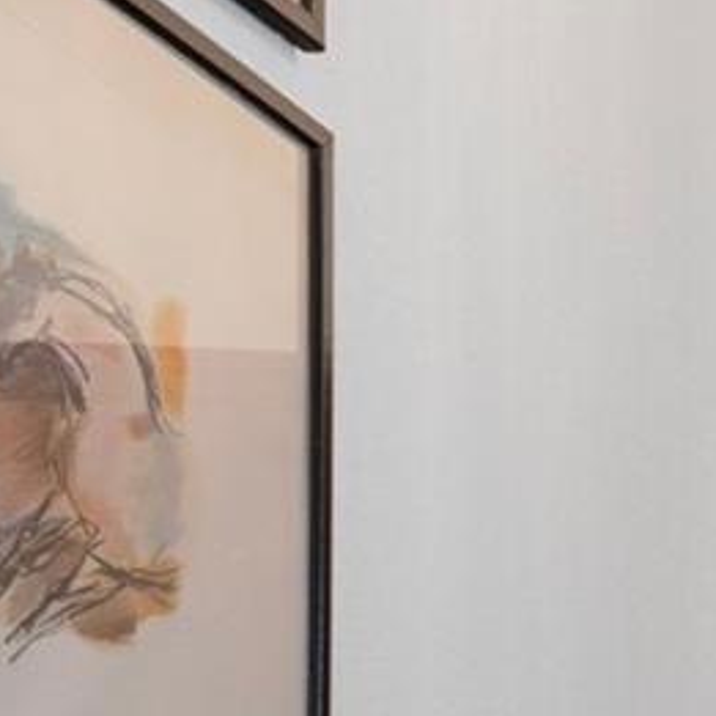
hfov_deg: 13.4
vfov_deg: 16.0
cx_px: 1640
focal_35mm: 102
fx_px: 2378
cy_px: 996
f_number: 8
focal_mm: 13
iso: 640
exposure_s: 1/1.25
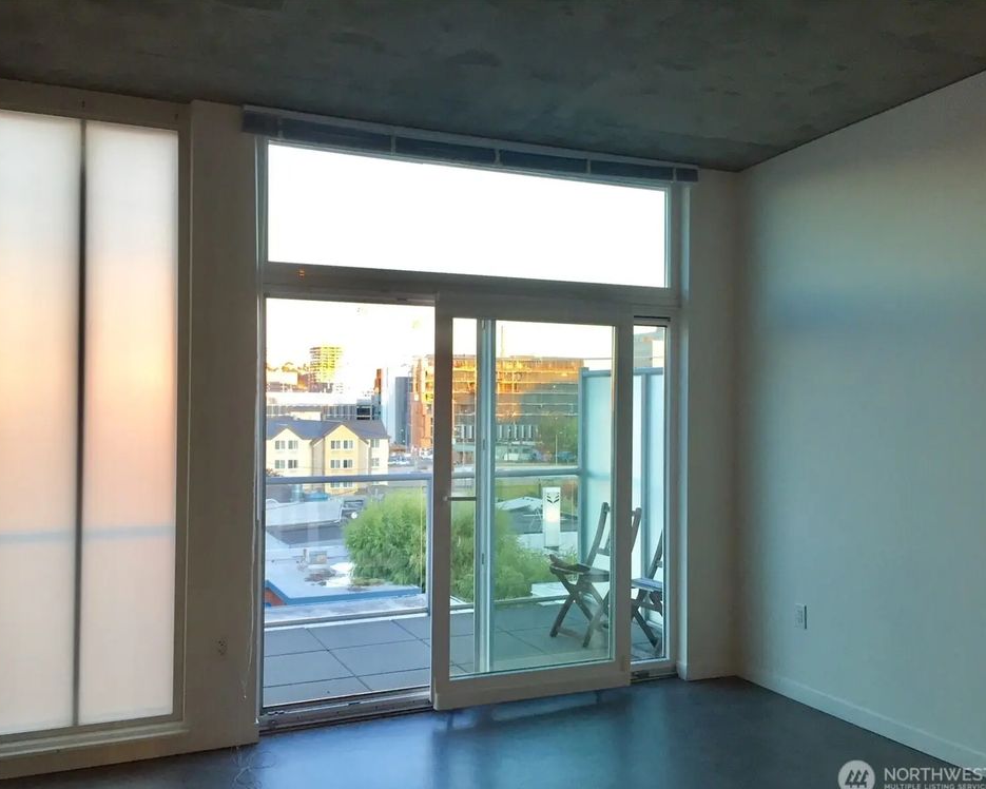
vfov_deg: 47.1
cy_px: 401
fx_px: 905
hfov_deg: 57.2
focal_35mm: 31
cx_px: 473
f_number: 2.2
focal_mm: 4.15
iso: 40
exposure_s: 1/40
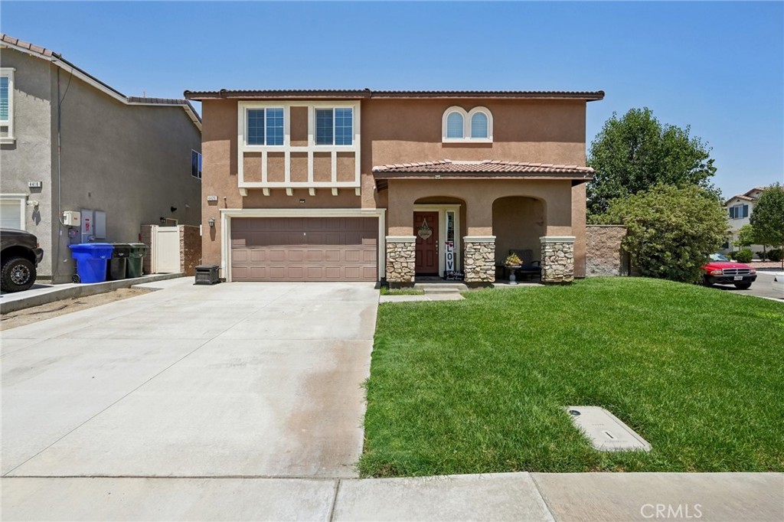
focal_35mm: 17
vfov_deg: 70.4
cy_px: 261
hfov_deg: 93.3
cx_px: 392
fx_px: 370
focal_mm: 17
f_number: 8
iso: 400
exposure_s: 1/1500
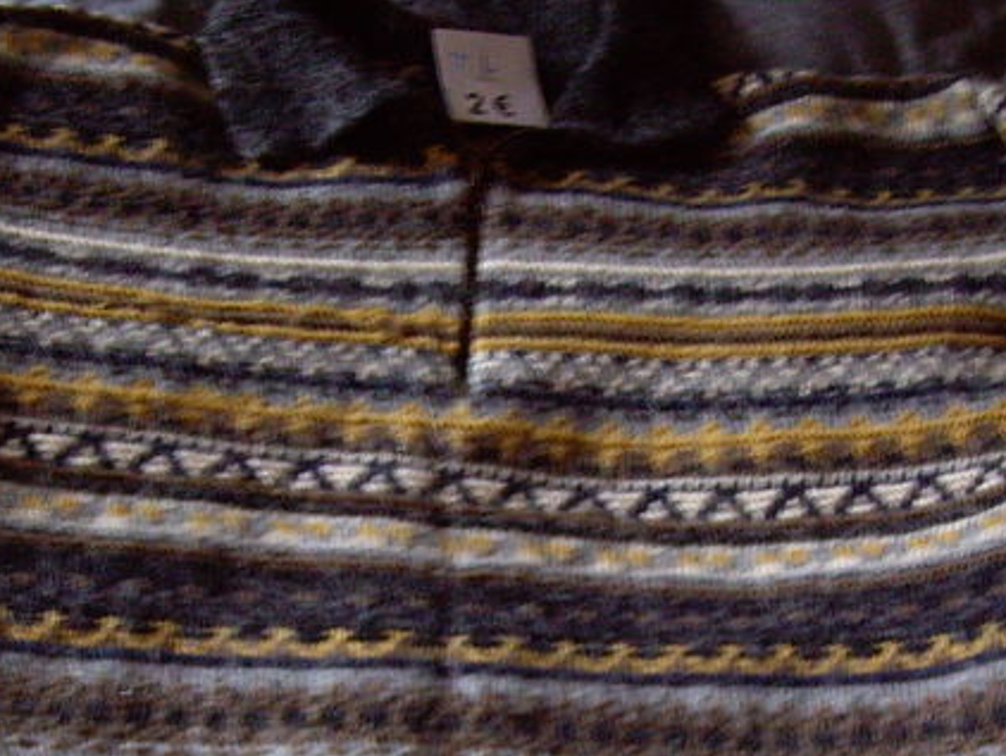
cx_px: 479
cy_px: 642
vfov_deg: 16.3
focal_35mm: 90
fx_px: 2617
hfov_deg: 21.8
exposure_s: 1/4
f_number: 2.7
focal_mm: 6.2
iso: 200
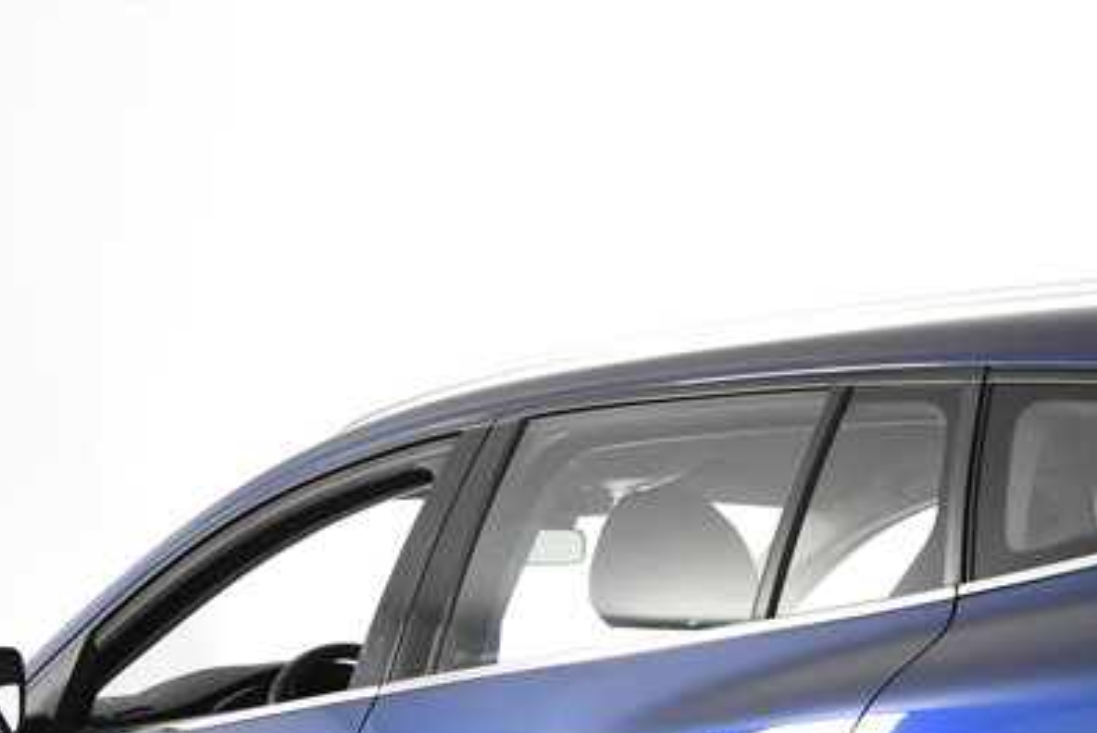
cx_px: 991
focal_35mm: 101
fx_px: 3080
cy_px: 857
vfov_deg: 13.2
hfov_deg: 19.8
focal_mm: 26
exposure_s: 1/80
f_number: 4.5
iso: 1600
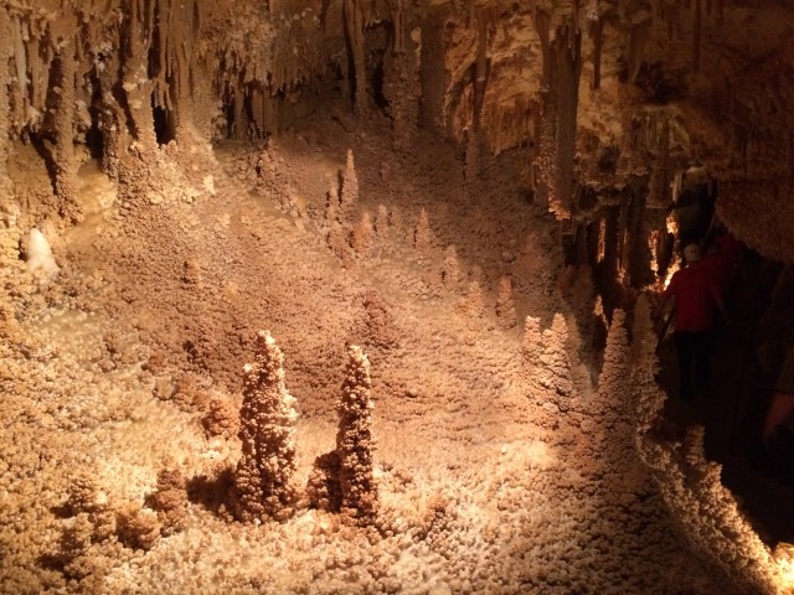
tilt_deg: -10.0
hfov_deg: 61.7
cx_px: 397
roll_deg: +1.2
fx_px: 665
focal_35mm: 29
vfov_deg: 48.2
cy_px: 298
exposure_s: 1/20
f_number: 2.2
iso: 320
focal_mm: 4.15
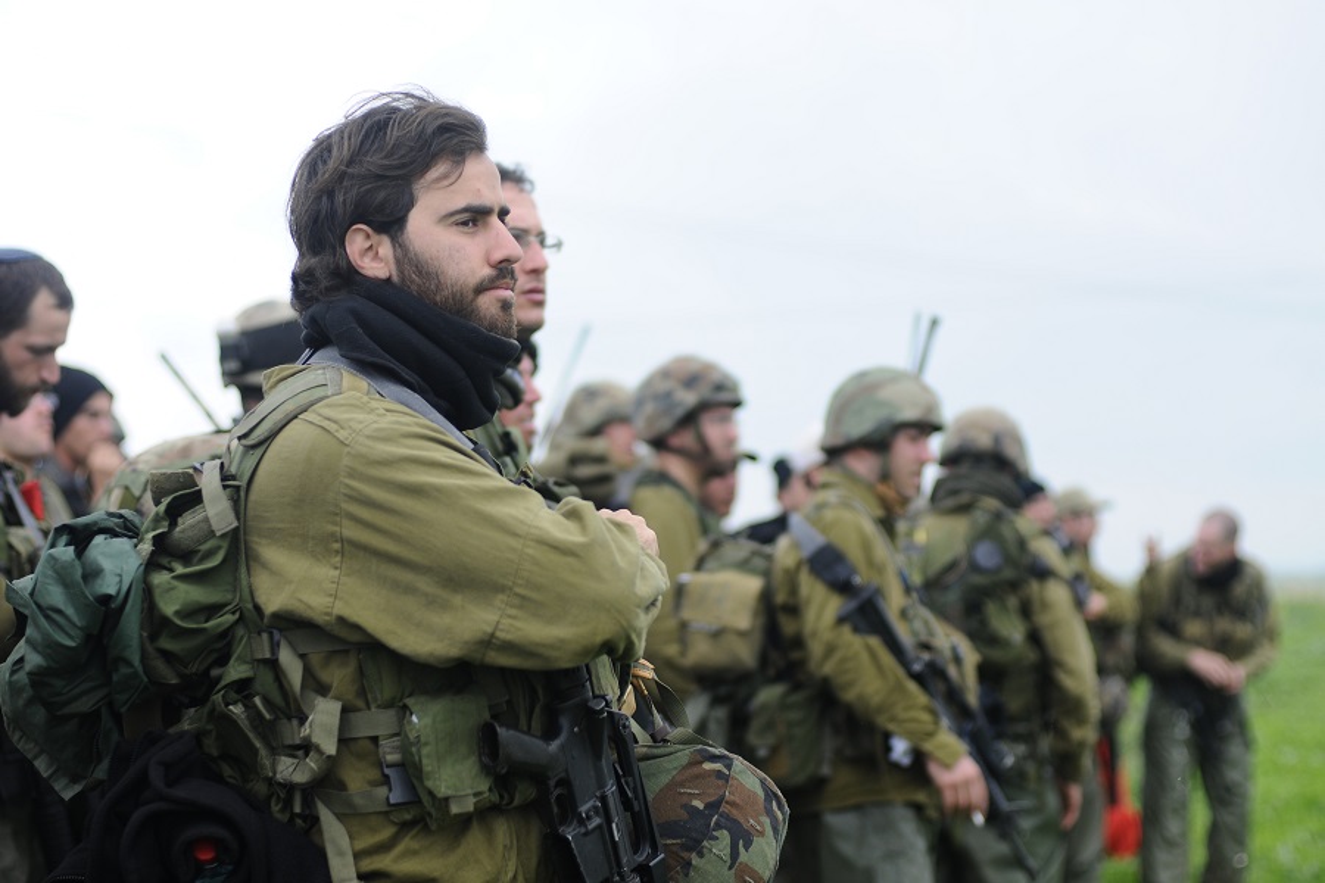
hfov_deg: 27.0
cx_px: 662
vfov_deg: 18.2
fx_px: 2760
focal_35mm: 75
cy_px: 442
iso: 200
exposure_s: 1/2500
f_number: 2.2
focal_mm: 50
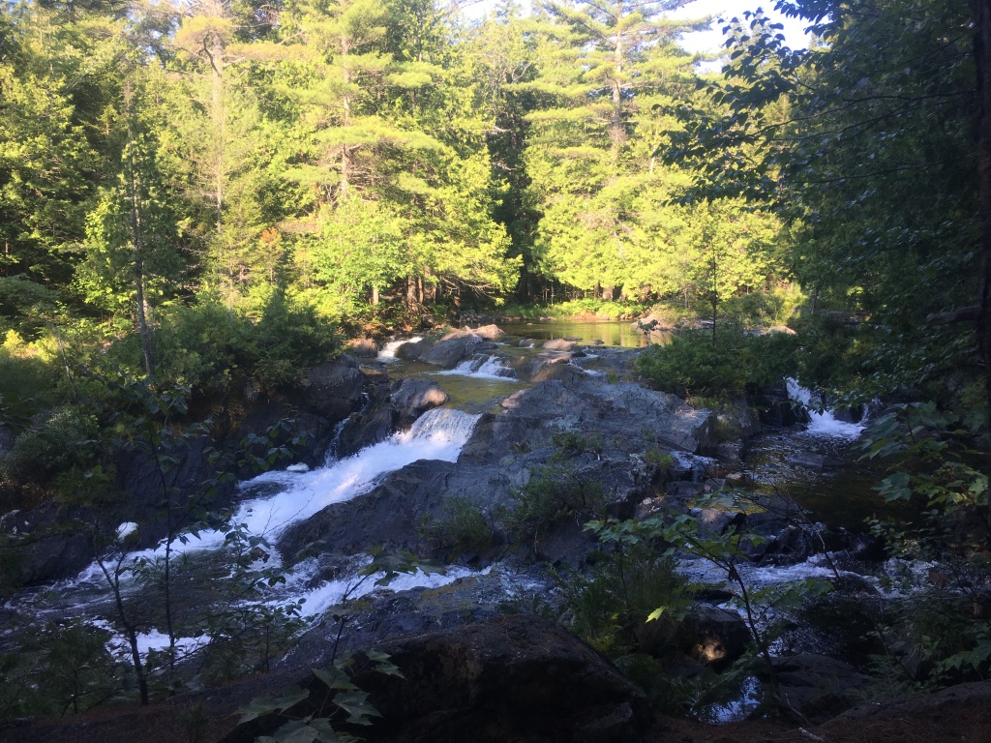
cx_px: 496
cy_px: 372
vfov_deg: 48.2
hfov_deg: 61.7
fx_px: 830
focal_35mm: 29
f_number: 2.2
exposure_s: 1/229
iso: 25
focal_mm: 4.15
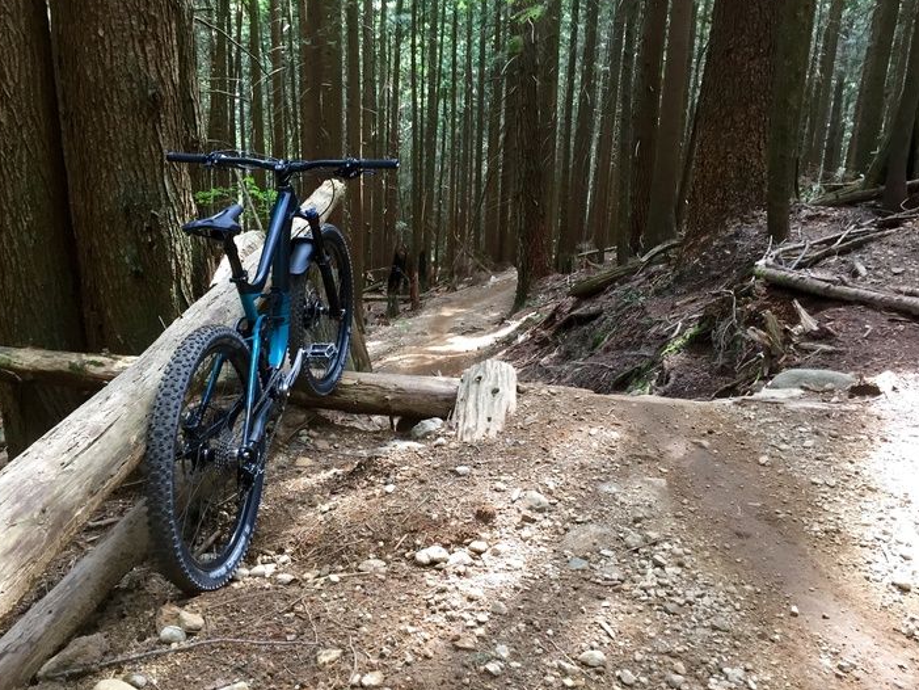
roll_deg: -3.1
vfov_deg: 46.8
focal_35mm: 30
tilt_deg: -13.9
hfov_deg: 60.0
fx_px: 797
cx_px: 456
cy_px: 338
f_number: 2.2
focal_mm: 4.15
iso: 64
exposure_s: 1/30
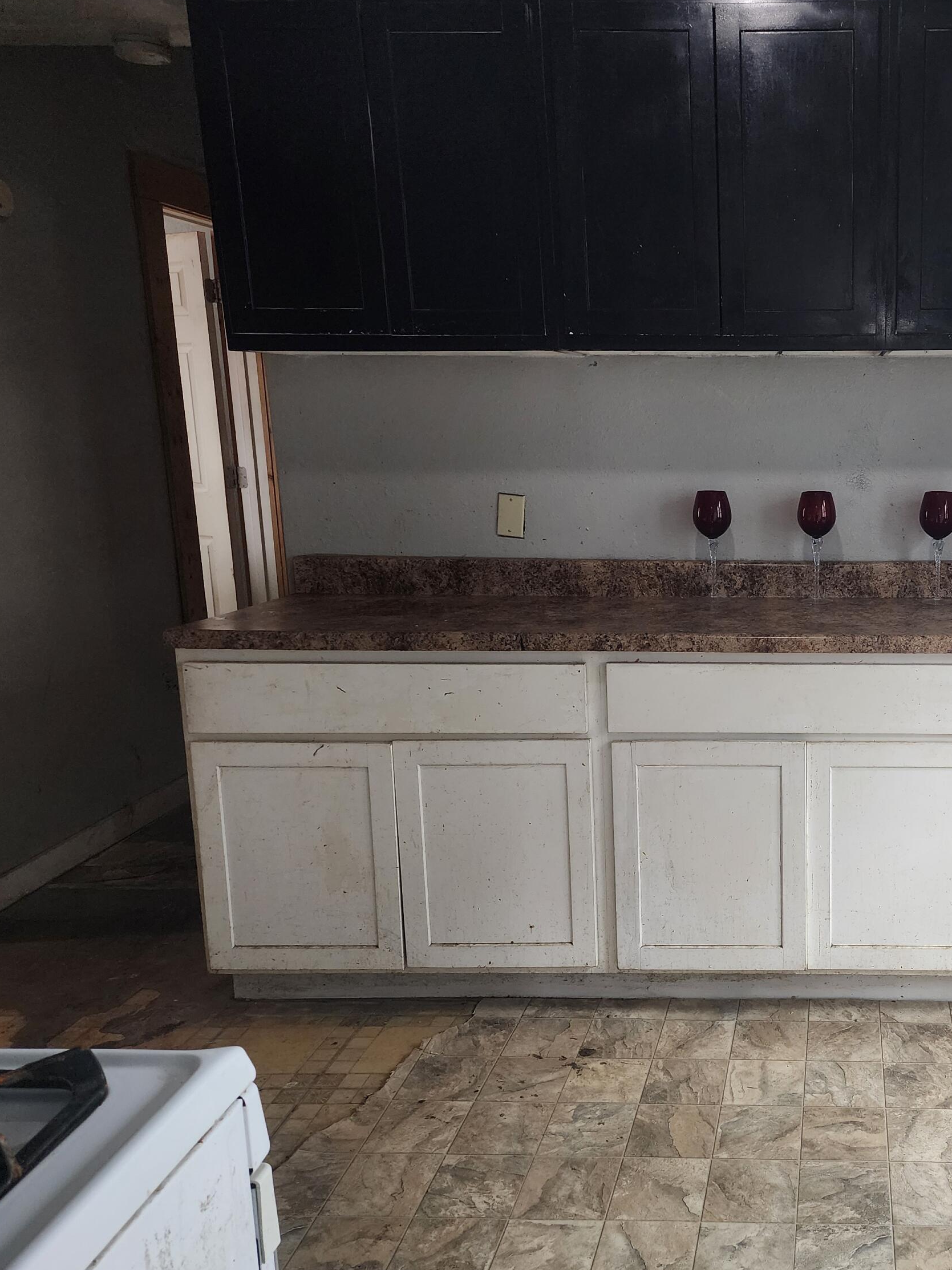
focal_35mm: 31
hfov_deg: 42.4
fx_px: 1137
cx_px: 821
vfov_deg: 58.4
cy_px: 633
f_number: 1.8
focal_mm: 6.4
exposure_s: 1/120
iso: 400
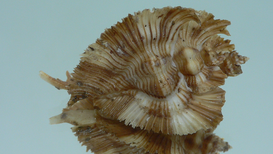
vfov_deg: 26.0
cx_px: 149
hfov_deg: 44.5
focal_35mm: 46
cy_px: 85
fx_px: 333
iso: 100
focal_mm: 4.6
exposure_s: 1/60
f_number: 2.8
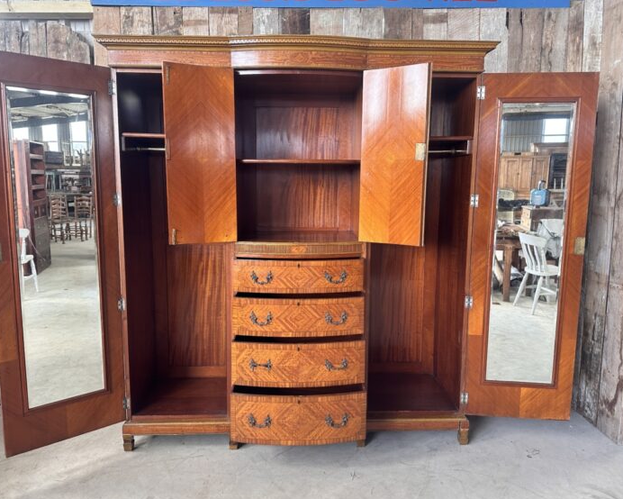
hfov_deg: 66.0
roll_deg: +0.9
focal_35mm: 26
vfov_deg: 54.9
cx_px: 311
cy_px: 244
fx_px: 480
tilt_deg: -8.3
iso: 250
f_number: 1.78
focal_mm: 6.86
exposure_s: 1/78
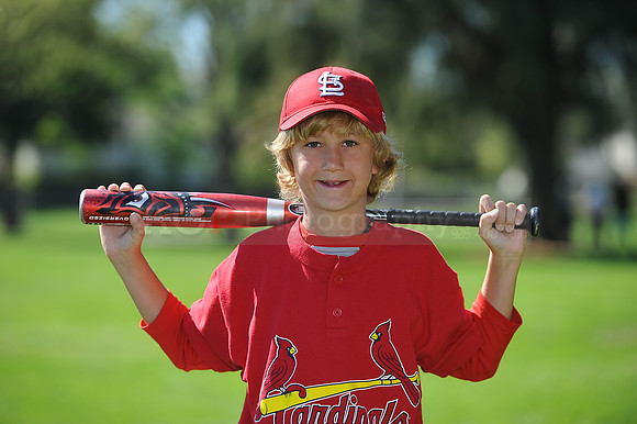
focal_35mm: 165
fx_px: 2918
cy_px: 212
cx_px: 318
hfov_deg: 12.5
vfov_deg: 8.3
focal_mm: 165
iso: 200
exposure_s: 1/800
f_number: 4.5
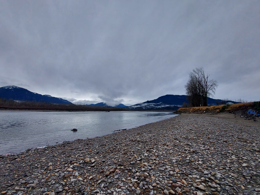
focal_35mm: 13
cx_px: 130
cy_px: 98
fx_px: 98
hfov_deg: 106.2
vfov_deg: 89.9
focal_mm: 1.74
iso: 50
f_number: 2.2
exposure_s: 1/593
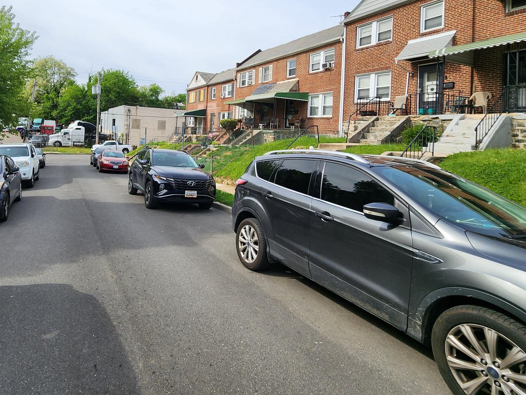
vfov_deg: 65.9
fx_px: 289
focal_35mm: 19
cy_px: 117
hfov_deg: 82.2
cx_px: 182
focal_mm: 2.2
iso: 50
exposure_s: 1/1580
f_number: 2.2
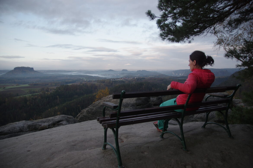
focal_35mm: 25
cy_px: 84
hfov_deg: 71.6
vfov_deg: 51.2
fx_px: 176
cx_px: 126
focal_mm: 17
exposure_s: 1/400
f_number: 2.8
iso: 200
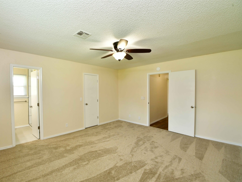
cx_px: 106
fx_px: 112
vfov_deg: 78.1
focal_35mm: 16
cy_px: 96
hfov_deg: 94.0
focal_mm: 14
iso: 500
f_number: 9
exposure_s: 1/20
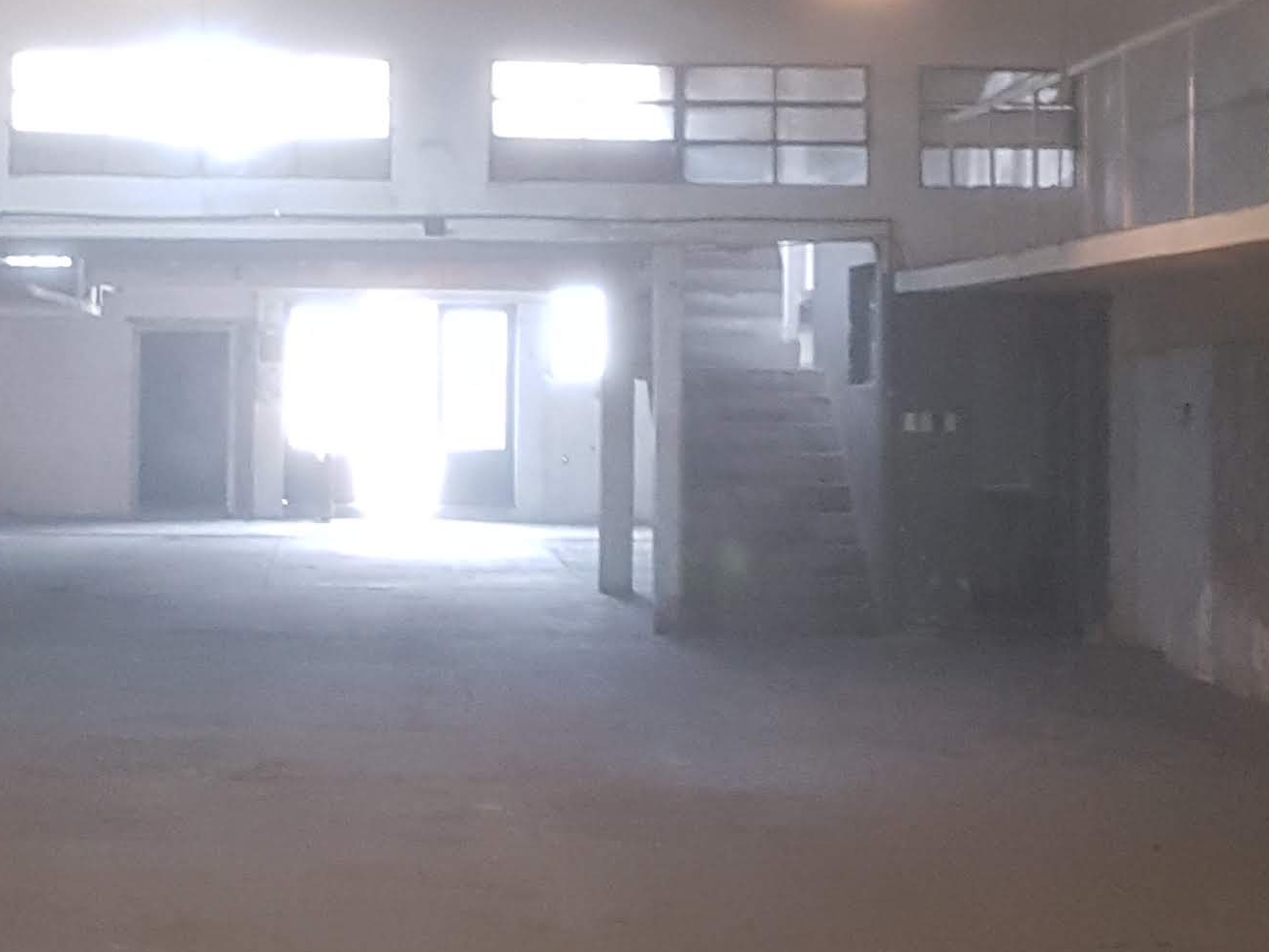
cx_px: 576
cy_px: 151
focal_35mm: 80
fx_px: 2933
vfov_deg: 18.2
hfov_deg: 24.4
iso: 250
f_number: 1.7
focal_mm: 4.2
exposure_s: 1/20
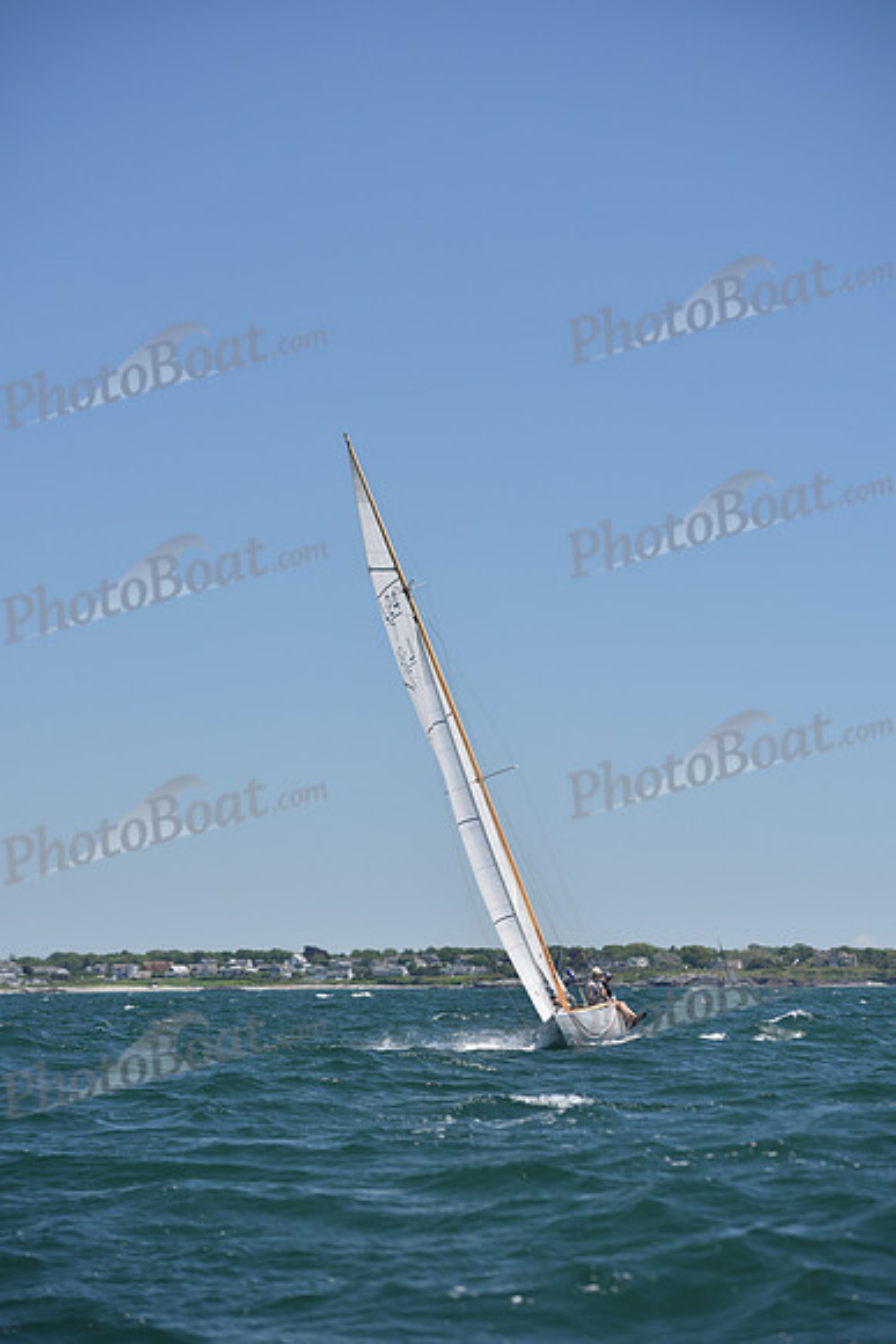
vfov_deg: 19.5
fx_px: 3917
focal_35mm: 105
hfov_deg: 13.0
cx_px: 448
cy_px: 672
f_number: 4
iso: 200
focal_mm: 105
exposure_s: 1/1000
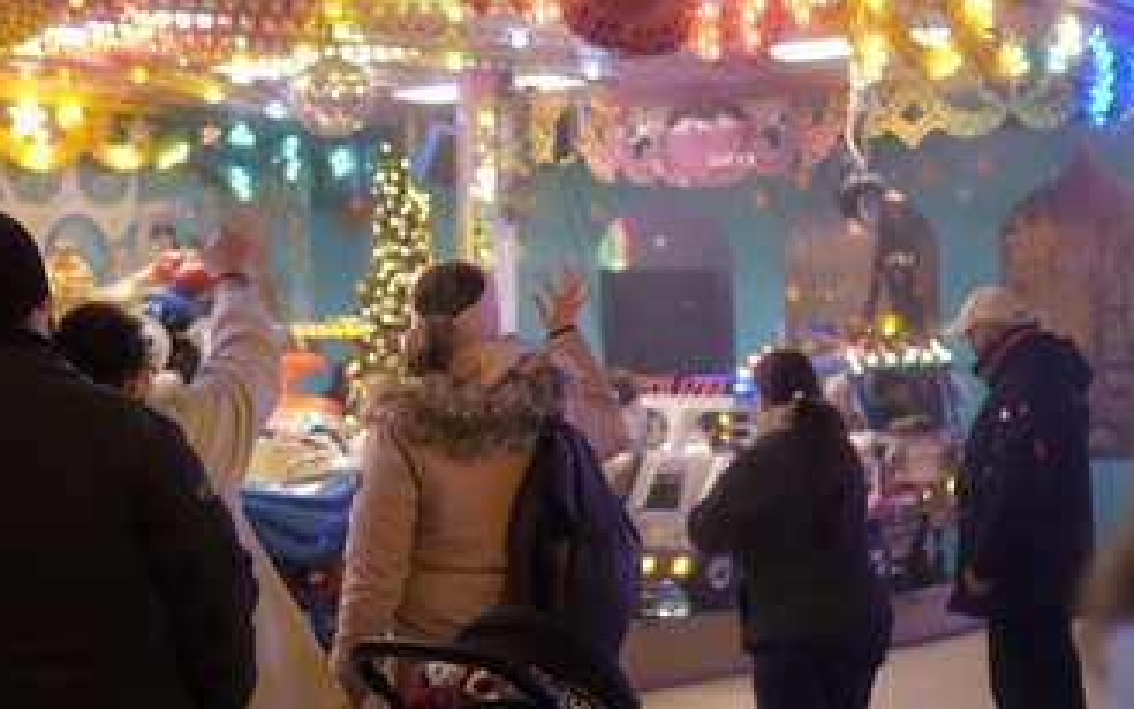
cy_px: 349
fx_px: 1947
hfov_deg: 32.4
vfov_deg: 20.6
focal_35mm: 63
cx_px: 486
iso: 100
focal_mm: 30
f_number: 1.4
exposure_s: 1/30
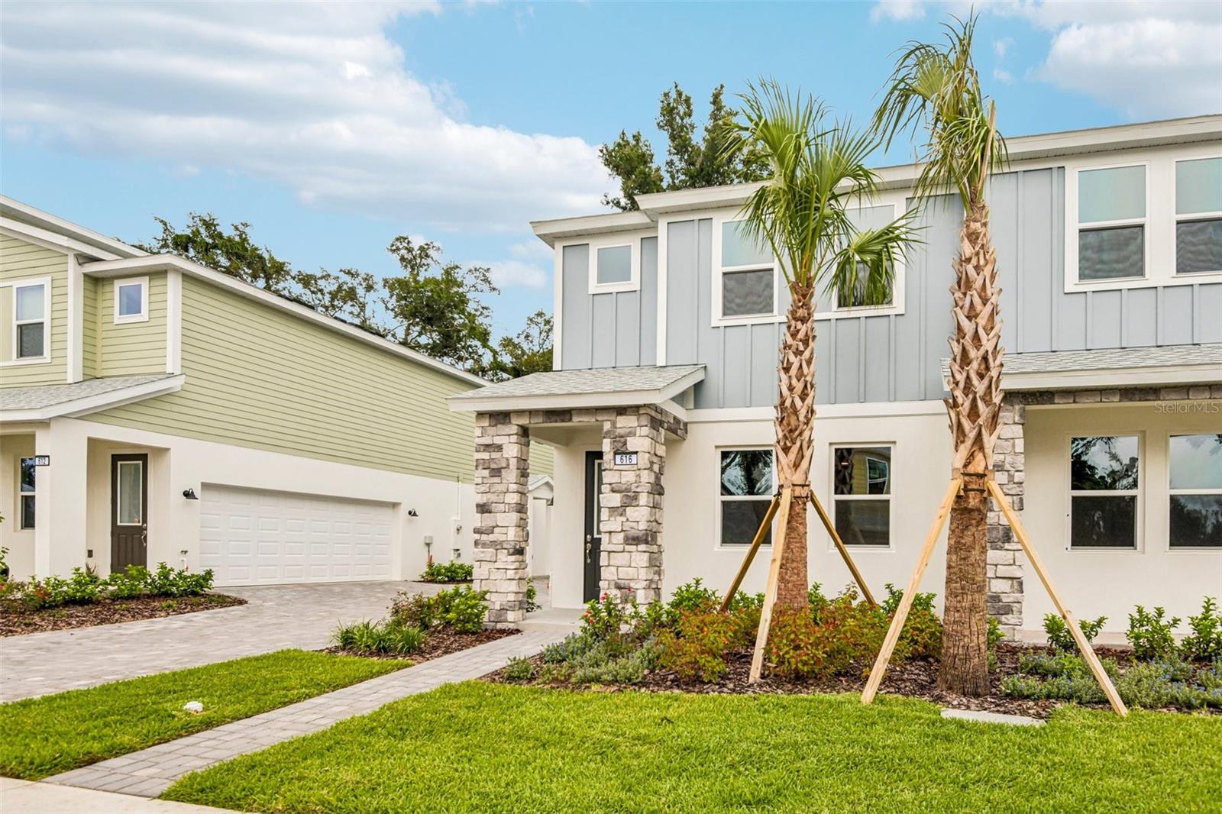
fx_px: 645
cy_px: 407
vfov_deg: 64.5
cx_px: 611
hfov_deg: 86.9
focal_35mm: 19
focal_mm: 19
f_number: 8
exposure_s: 1/1600
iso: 400
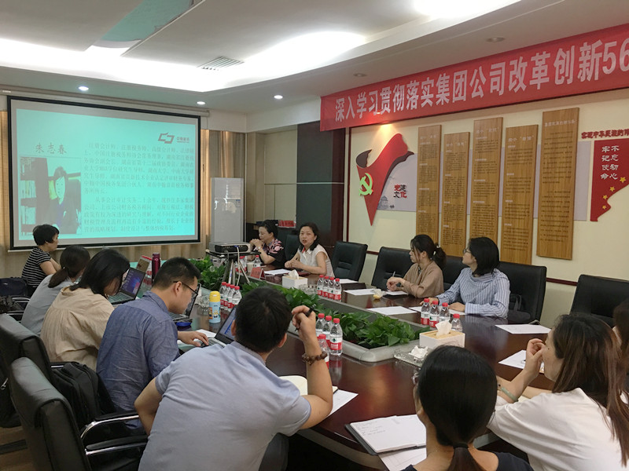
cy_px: 236
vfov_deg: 48.2
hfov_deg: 61.7
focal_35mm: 29
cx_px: 314
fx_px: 527
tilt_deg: -4.1
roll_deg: -1.8
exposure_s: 1/17
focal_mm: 4.15
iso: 50
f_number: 2.2
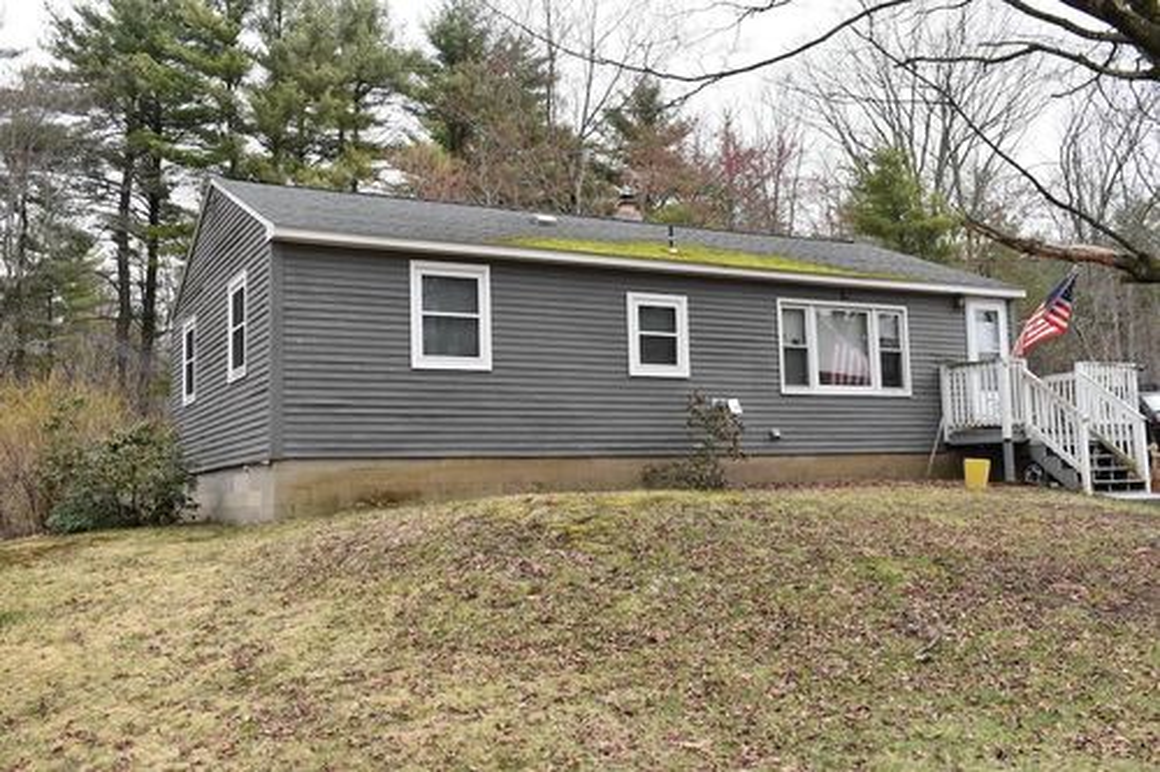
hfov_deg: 55.1
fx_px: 1111
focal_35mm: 34
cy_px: 386
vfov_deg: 38.3
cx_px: 580
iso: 200
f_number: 8
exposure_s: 1/250
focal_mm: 23
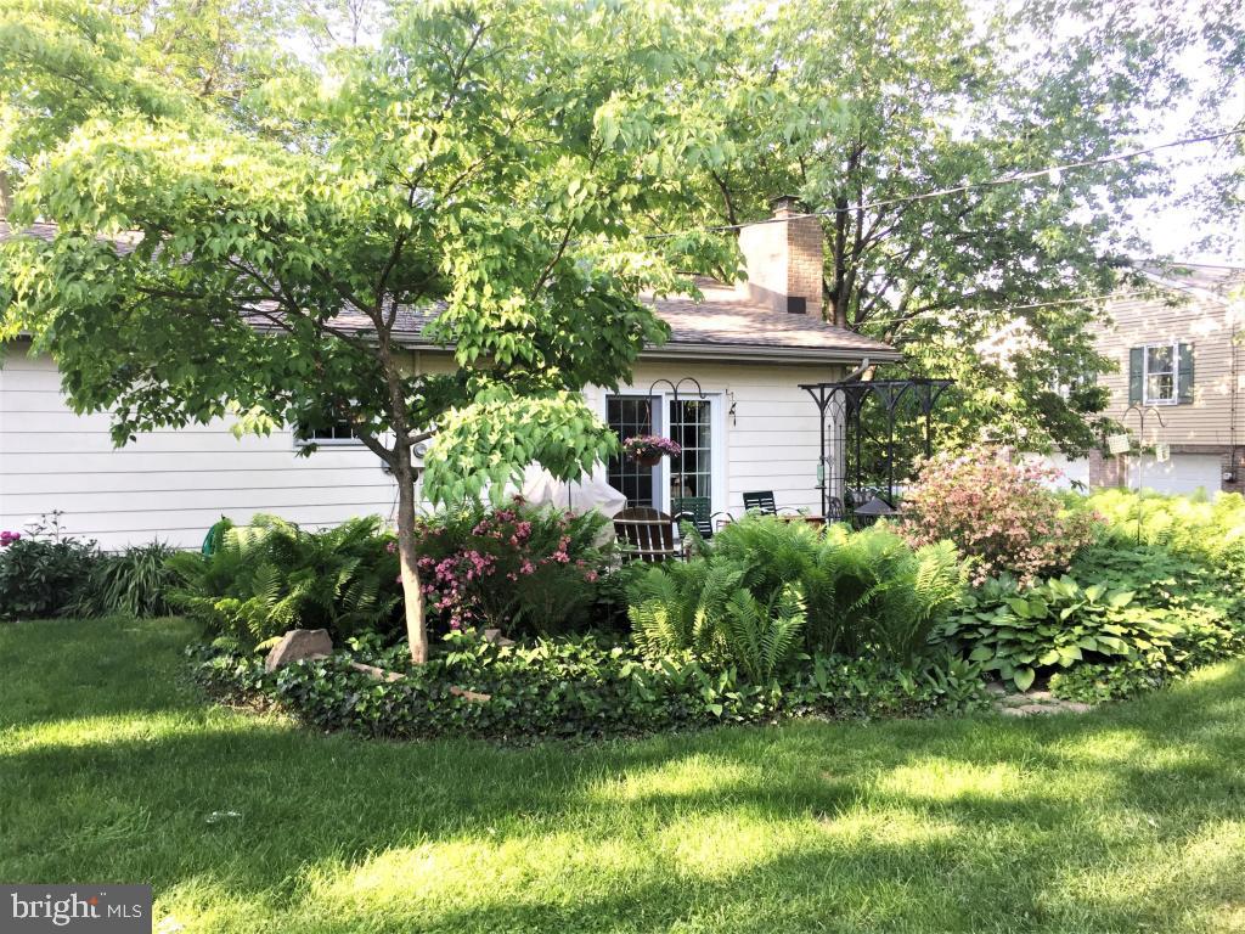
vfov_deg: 48.2
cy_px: 467
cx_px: 622
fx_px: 1043
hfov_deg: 61.7
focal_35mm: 29
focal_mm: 4.15
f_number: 2.2
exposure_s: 1/120
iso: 40
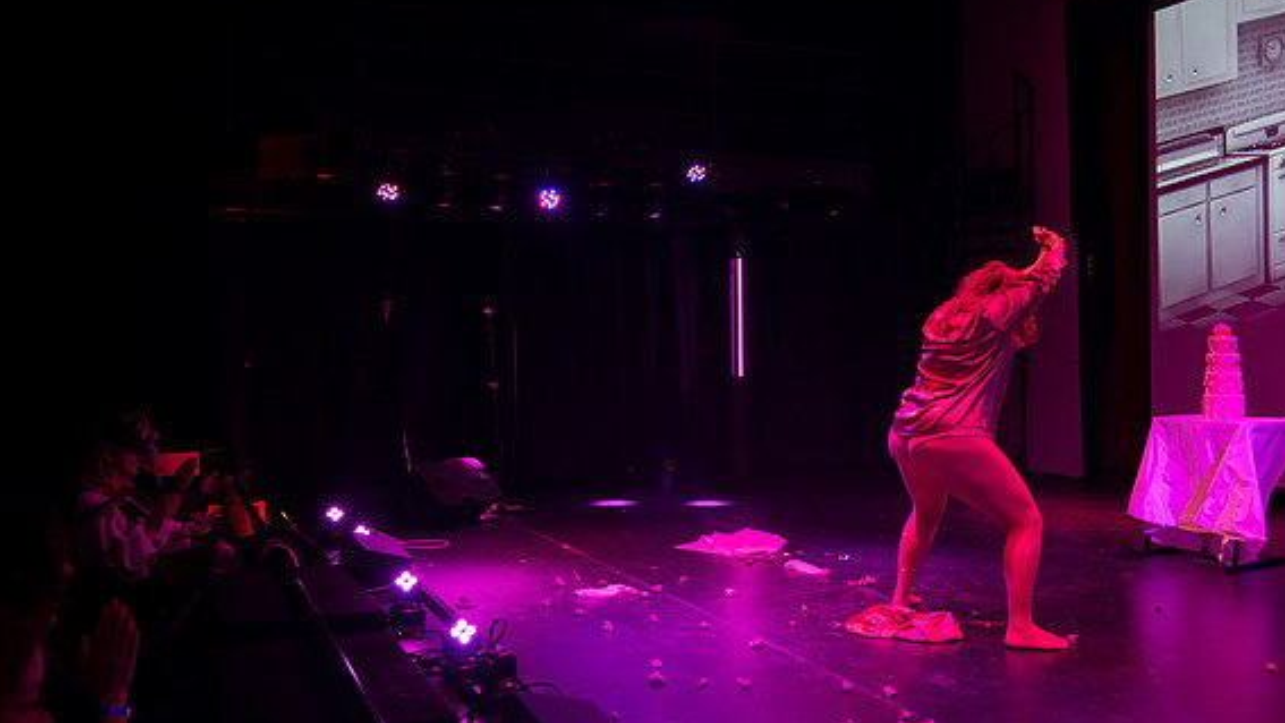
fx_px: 1159
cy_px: 334
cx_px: 669
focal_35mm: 34
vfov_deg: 34.6
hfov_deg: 58.0
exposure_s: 1/160
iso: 2500
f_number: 4
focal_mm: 30
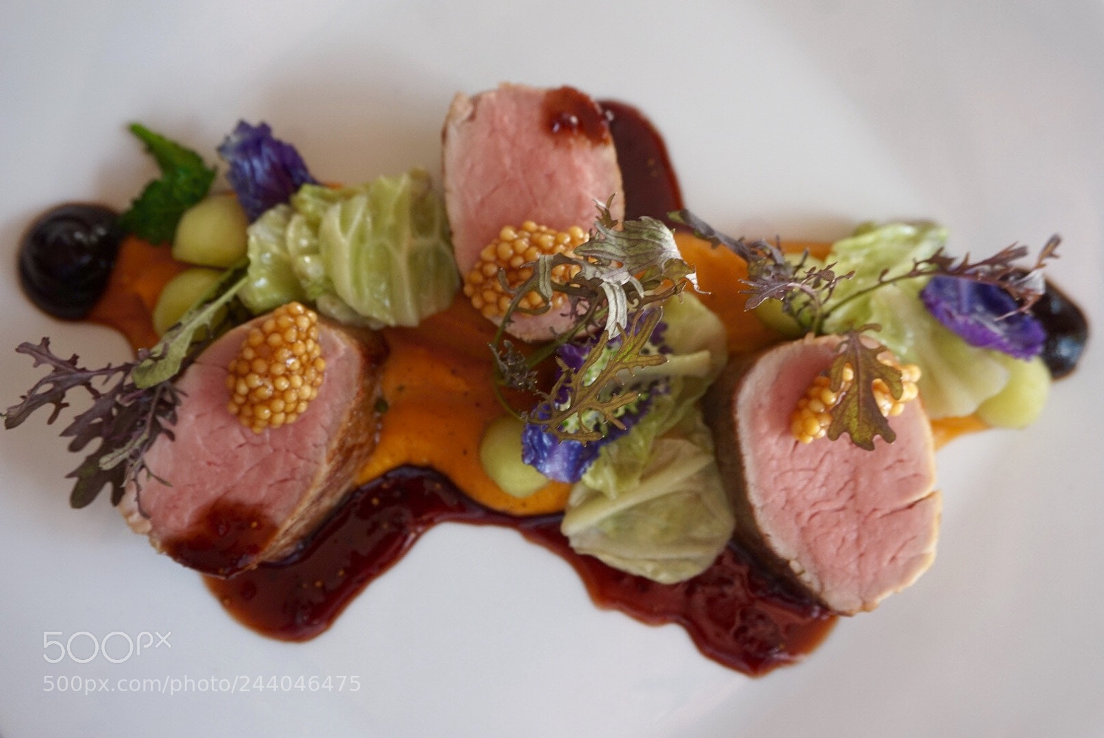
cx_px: 552
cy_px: 369
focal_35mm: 38
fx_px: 1151
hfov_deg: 51.3
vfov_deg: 35.5
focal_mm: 25
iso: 320
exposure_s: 1/60
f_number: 6.3
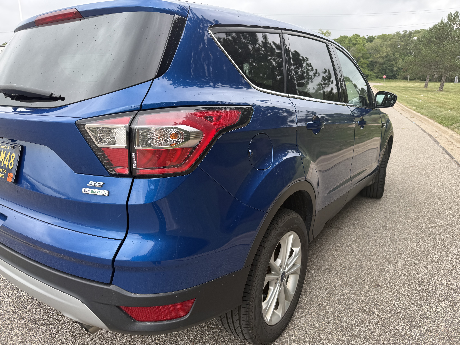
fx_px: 319
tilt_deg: -15.8
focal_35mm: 24
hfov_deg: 71.6
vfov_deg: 56.8
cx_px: 230
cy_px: 172
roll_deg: -0.4
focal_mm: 6.76
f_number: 1.78
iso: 80
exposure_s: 1/551
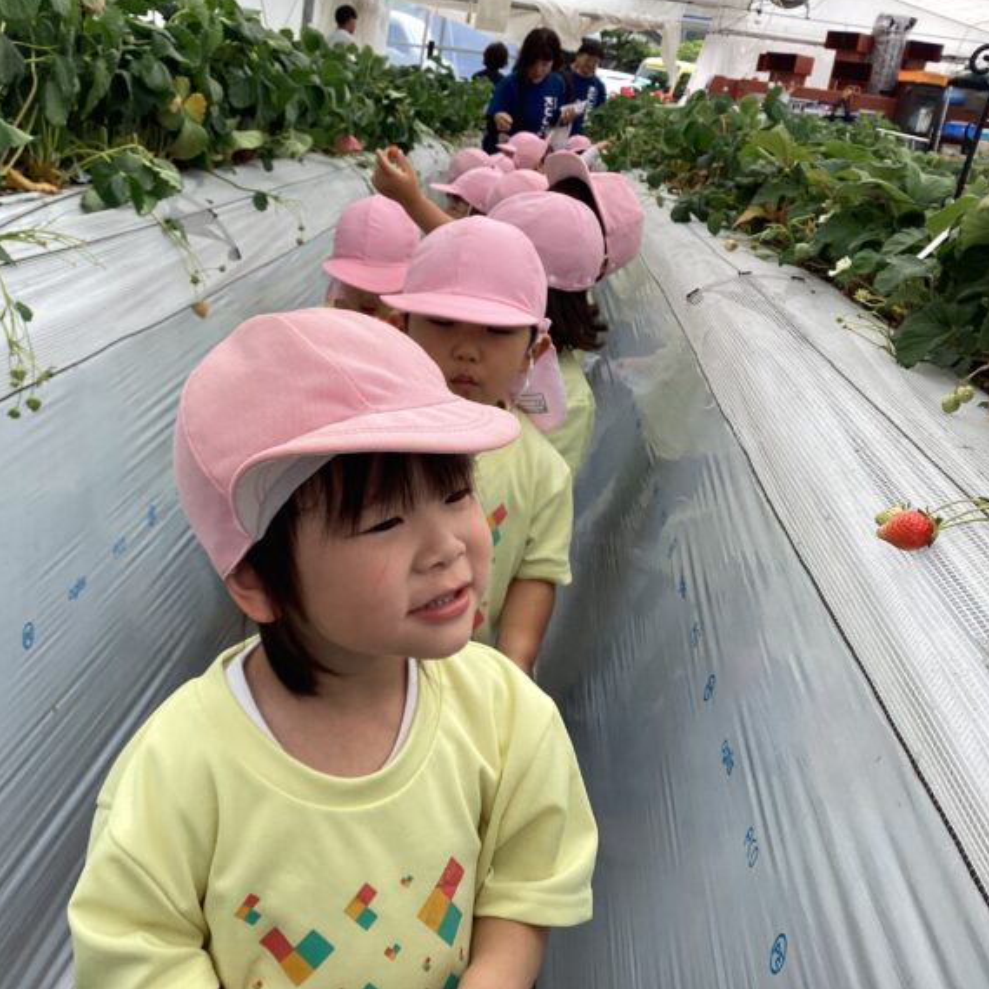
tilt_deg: -15.7
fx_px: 1196
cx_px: 329
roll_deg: -7.4
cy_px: 490
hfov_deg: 44.3
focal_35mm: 37
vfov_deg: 44.9
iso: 25
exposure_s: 1/382
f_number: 2.4
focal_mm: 3.3
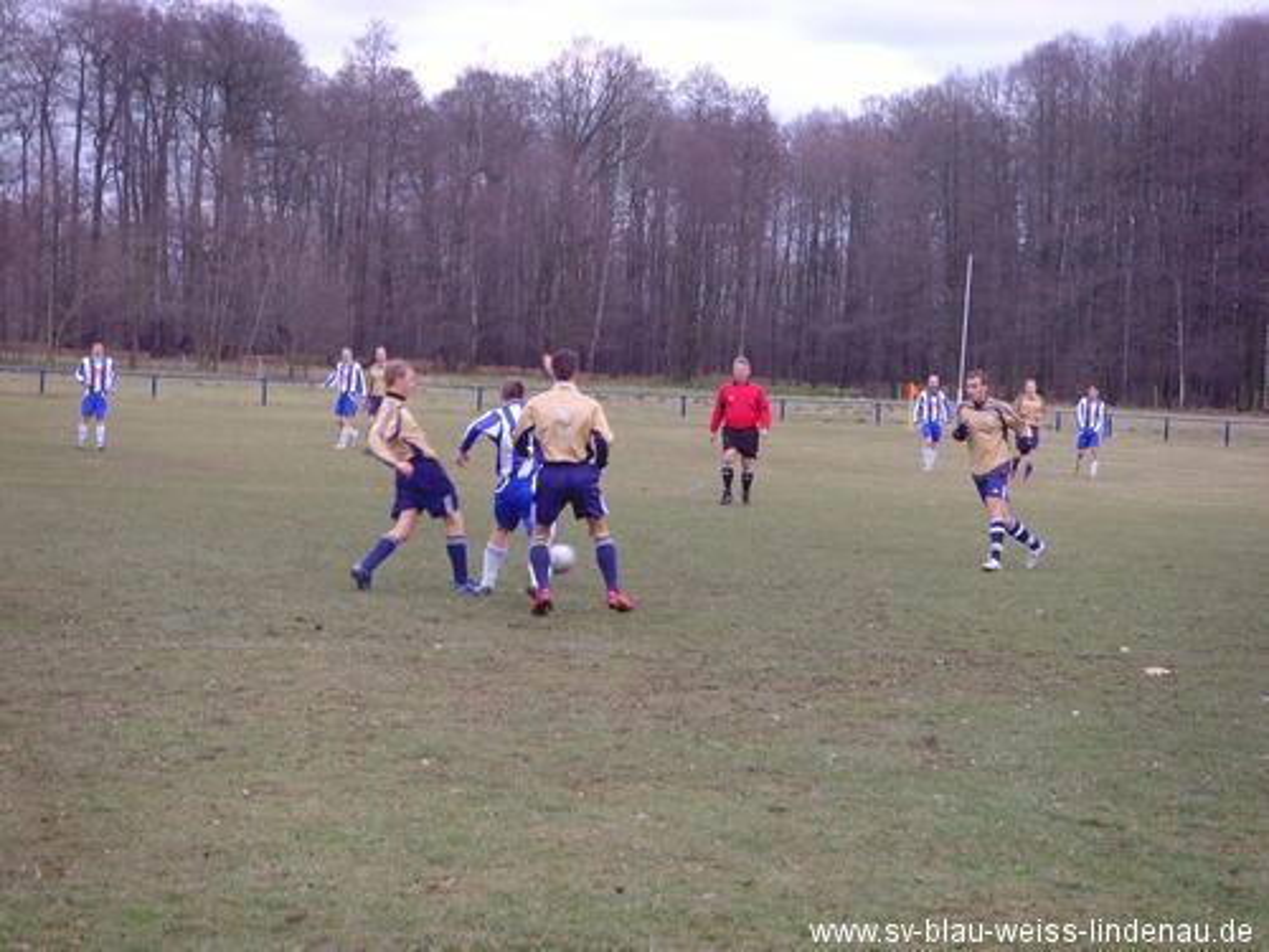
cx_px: 634
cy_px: 476
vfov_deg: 15.6
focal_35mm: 95
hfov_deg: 20.7
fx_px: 3483
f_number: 4.4
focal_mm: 16
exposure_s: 1/125
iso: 100
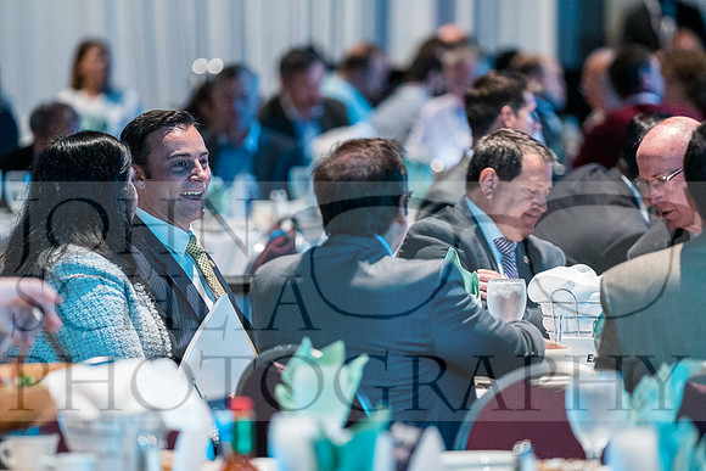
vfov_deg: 5.1
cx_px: 353
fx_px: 5257
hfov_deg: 7.7
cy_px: 236
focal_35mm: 268
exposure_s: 1/50
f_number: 2.8
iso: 6400
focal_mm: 179
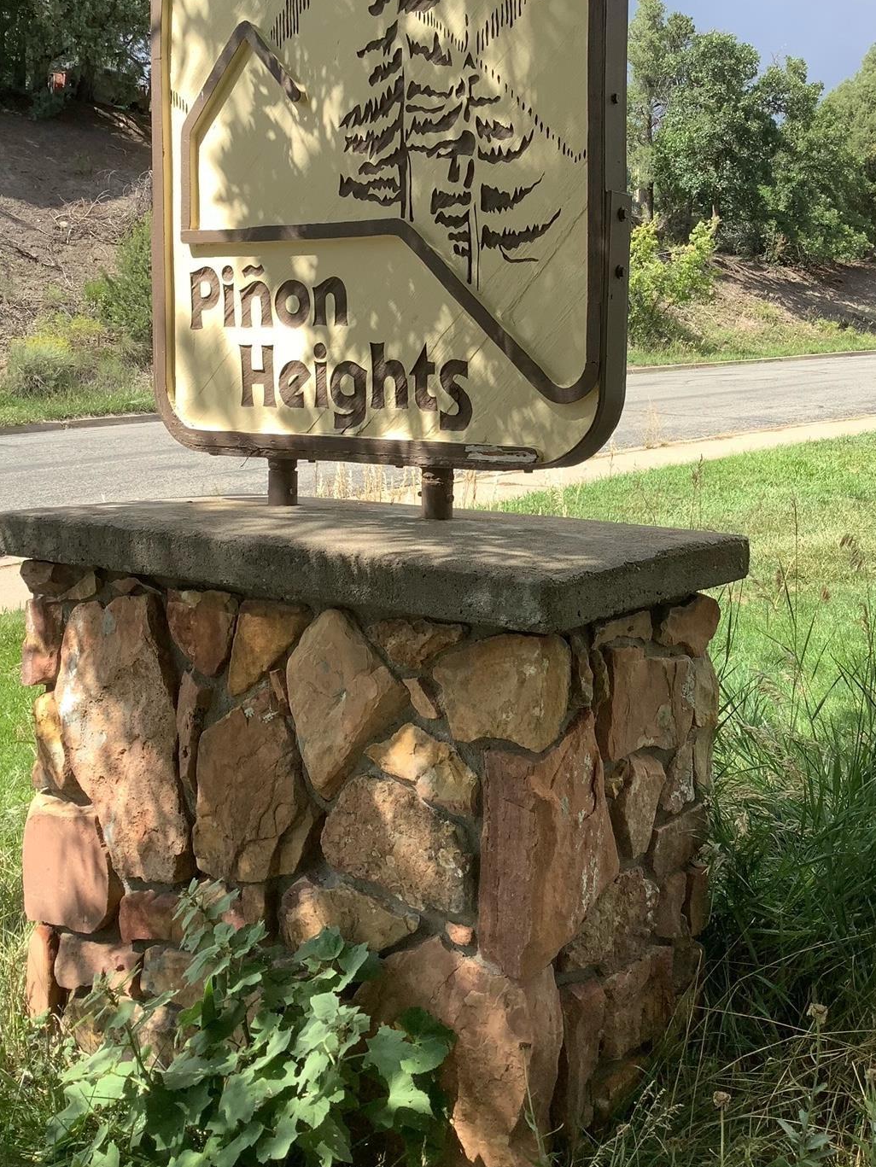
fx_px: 1248
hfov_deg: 38.6
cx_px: 493
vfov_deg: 49.9
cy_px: 483
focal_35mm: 37
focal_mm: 3.3
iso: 25
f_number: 2.4
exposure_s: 1/550
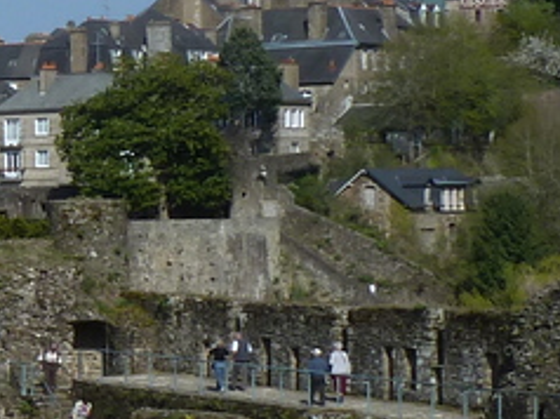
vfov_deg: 7.0
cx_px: -718
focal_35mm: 212
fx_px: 3426
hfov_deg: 8.6
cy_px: 299
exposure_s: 1/400
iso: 80
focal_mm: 6.9
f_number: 5.6
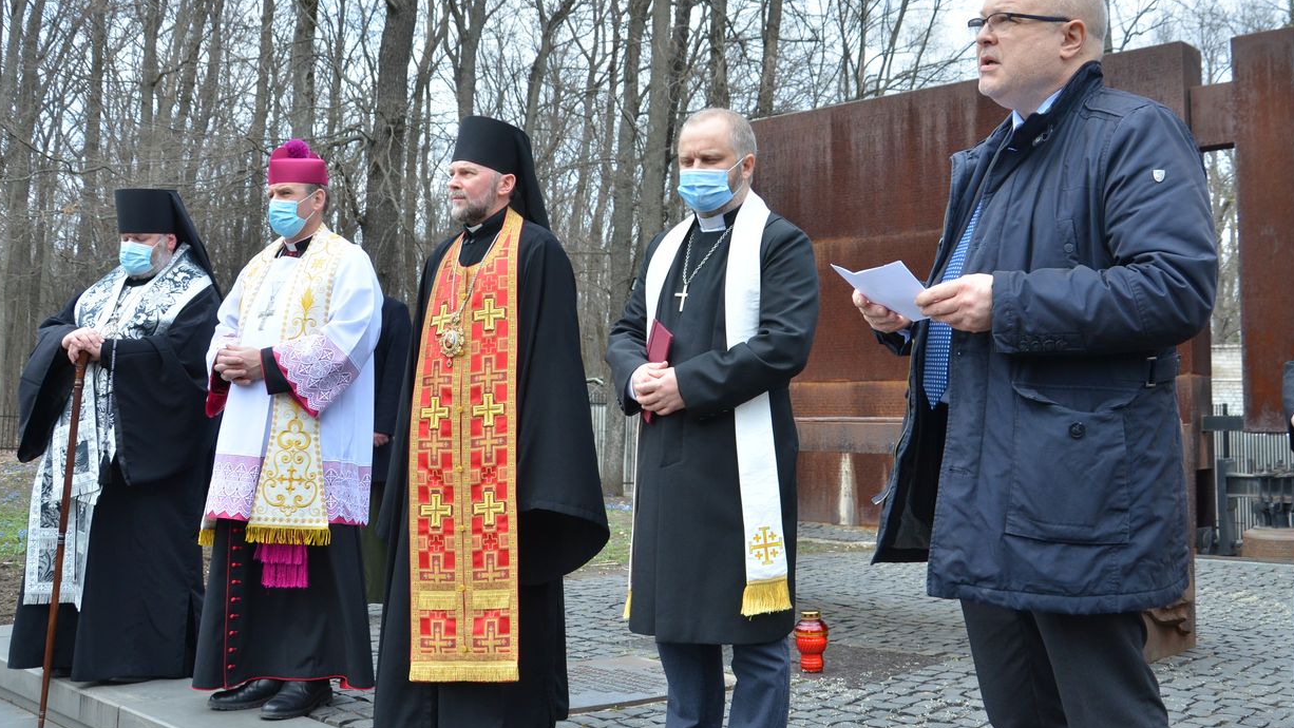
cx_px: 729
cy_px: 259
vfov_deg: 31.3
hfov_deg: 53.1
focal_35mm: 38
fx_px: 1290
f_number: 8
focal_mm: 21
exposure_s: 1/400
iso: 400
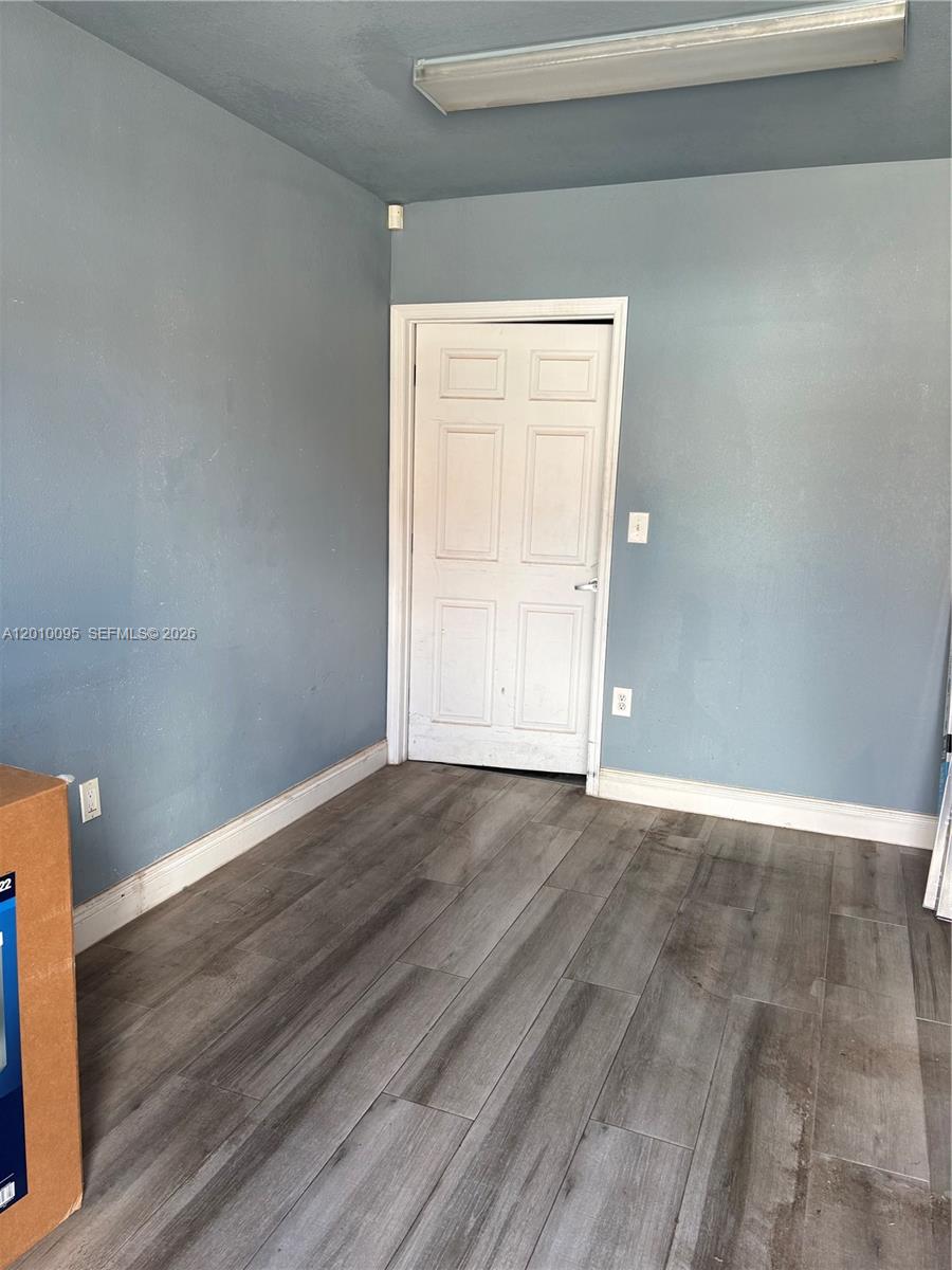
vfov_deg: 67.3
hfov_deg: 53.1
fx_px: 953
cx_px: 476
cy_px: 635
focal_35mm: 26
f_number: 1.6
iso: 80
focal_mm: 5.96
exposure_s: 1/122
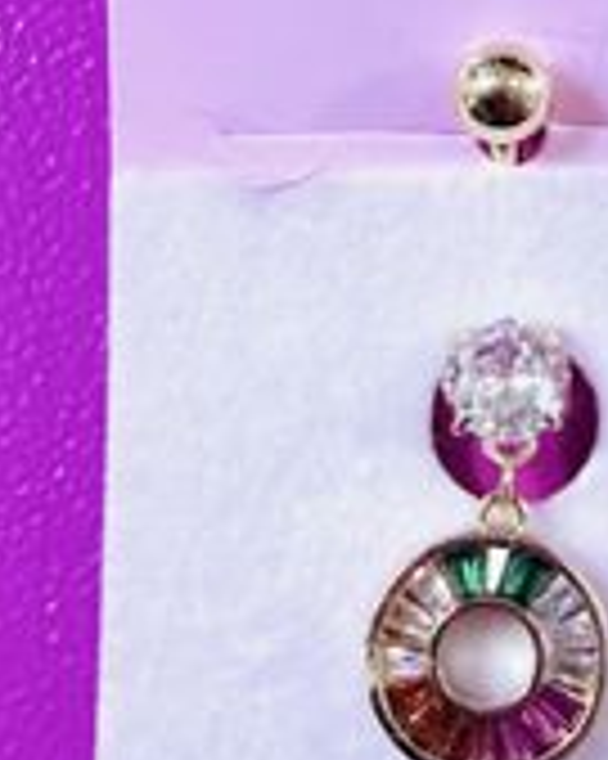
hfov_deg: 17.9
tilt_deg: -78.0
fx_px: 1869
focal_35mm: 83
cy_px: 333
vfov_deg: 23.0
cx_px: 640
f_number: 2.2
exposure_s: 1/60
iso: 400
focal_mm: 2.22
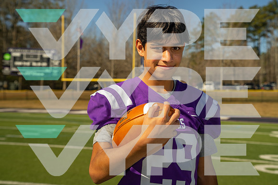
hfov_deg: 35.0
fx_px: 440
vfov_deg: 23.8
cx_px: 139
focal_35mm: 57
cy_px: 92
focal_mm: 57
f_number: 5.6
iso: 100
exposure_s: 1/125
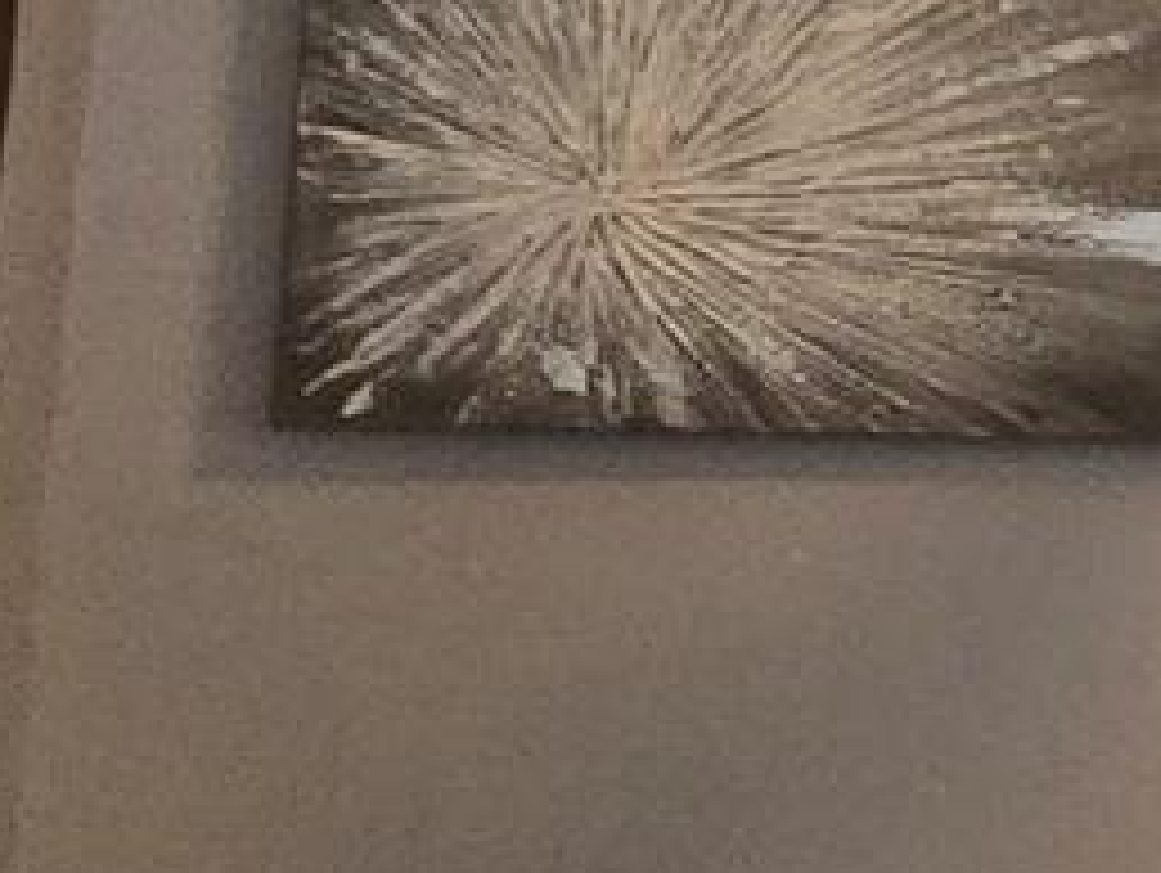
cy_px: 108
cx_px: 3573
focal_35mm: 103
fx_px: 3458
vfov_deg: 14.3
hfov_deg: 11.0
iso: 800
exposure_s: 1/60
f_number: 2.2
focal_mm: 2.2
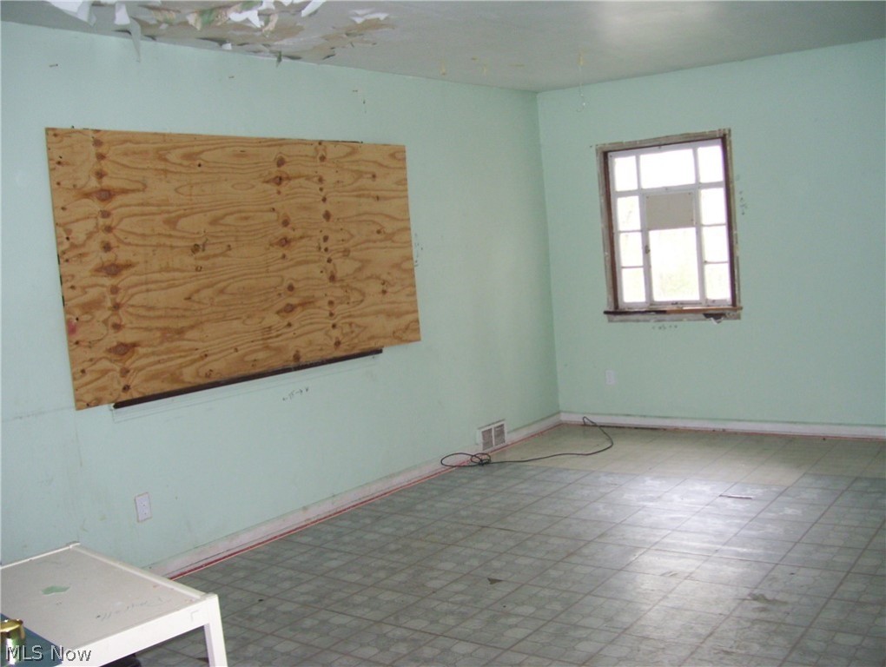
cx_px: 443
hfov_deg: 51.3
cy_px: 334
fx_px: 923
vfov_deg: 39.7
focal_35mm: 36
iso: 200
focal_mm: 6
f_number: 2.7
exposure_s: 1/60
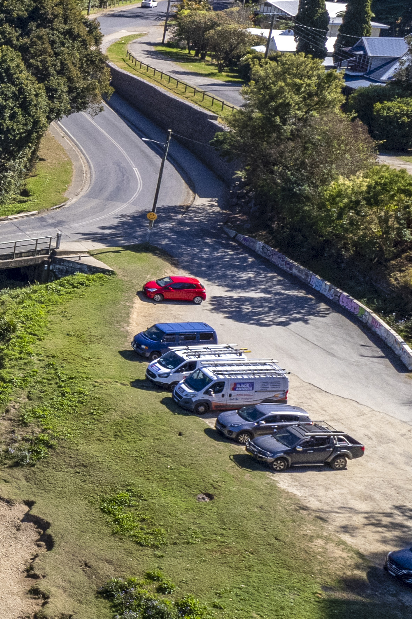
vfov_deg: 29.5
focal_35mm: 68
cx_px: -489
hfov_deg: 14.9
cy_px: 233
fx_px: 1167
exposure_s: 1/180
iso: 100
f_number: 2.8
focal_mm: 8.38
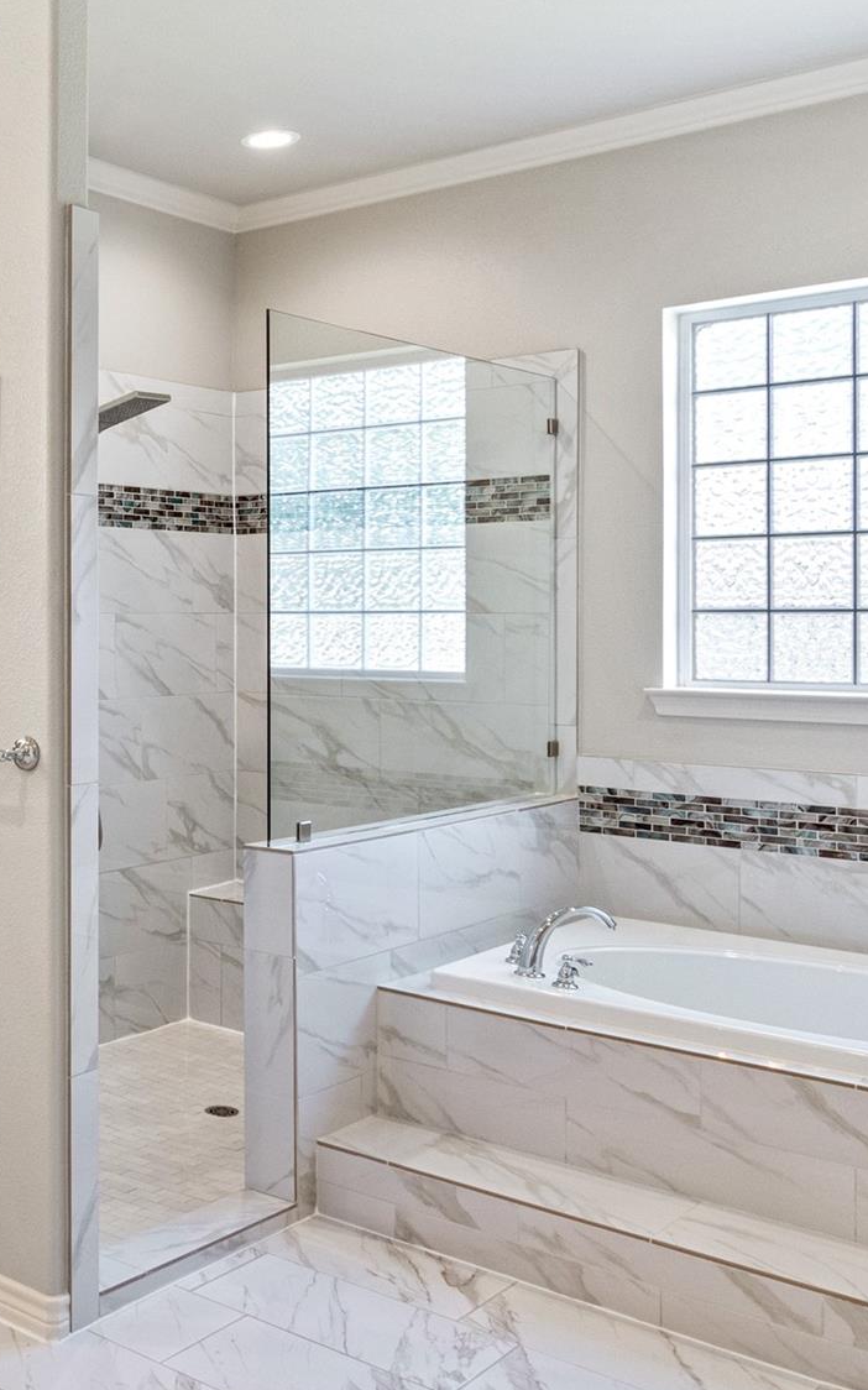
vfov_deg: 50.3
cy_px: 603
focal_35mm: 39
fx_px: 1477
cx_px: -98
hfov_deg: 29.4
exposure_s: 1/50
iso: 100
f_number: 9
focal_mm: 14
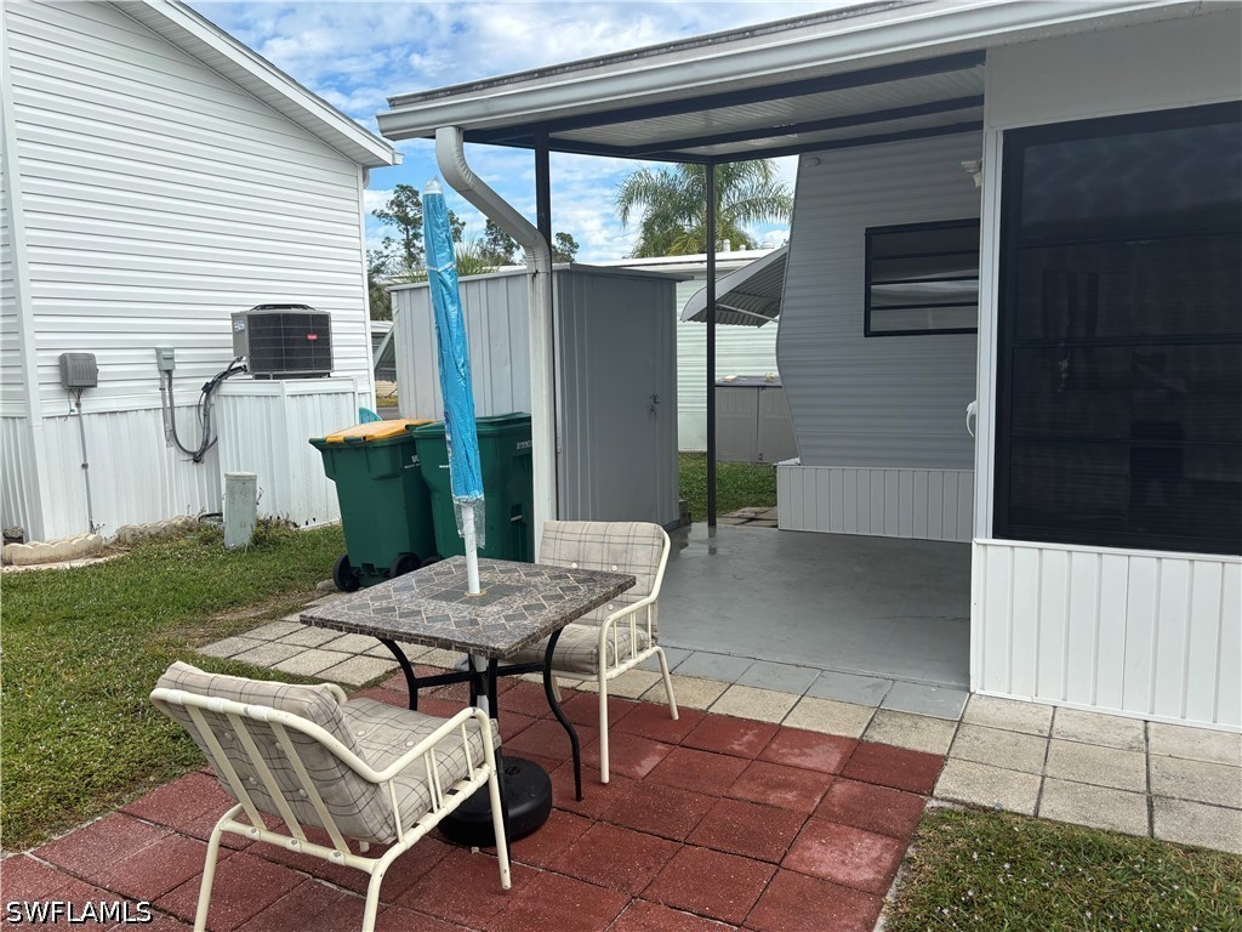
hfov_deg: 67.3
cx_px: 621
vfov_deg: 53.1
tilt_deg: -4.5
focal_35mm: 26
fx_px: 933
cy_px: 466
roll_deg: +1.8
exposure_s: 1/1695
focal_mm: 5.96
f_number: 1.6
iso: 50
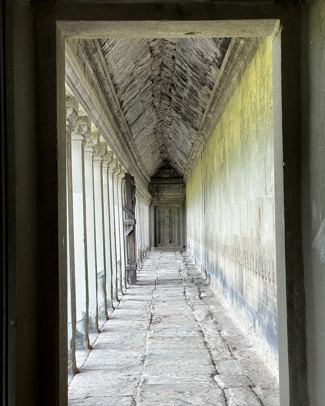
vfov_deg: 23.6
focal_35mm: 81
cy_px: 214
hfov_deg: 19.0
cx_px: 163
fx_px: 973
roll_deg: +0.3
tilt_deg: +1.2
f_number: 2.8
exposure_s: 1/99
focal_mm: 9
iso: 64
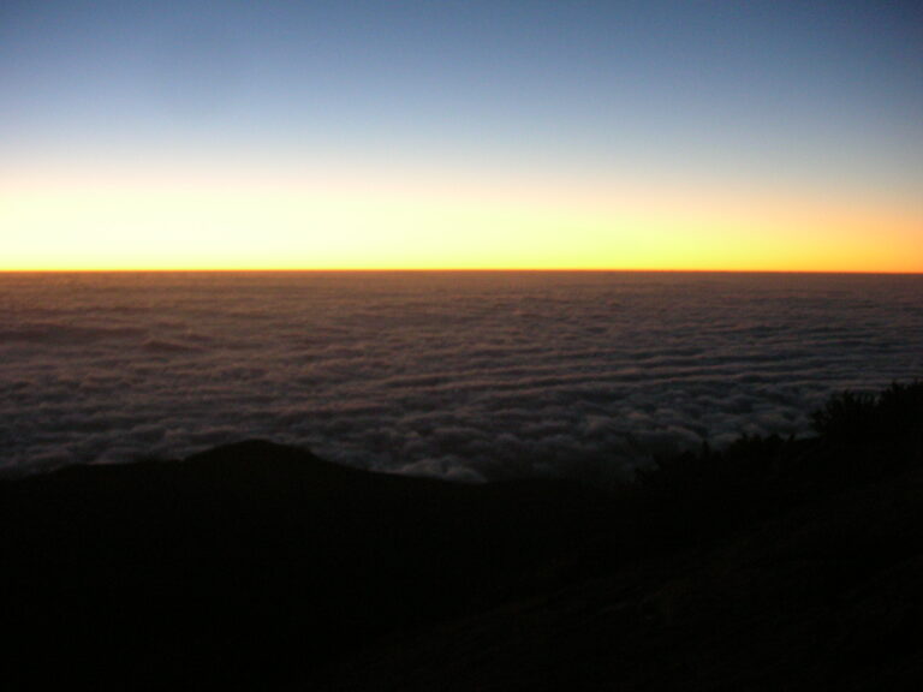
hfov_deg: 41.2
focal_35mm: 46
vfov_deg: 31.5
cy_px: 346
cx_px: 462
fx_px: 1227
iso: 200
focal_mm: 7.7
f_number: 3.5
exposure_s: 1/2.9
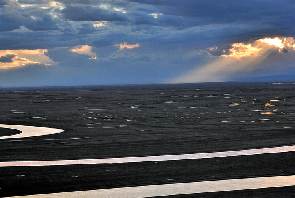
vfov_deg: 10.9
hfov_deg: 16.2
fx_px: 1034
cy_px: 84
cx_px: 150
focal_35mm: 126
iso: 125
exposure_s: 1/40
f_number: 18
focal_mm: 70
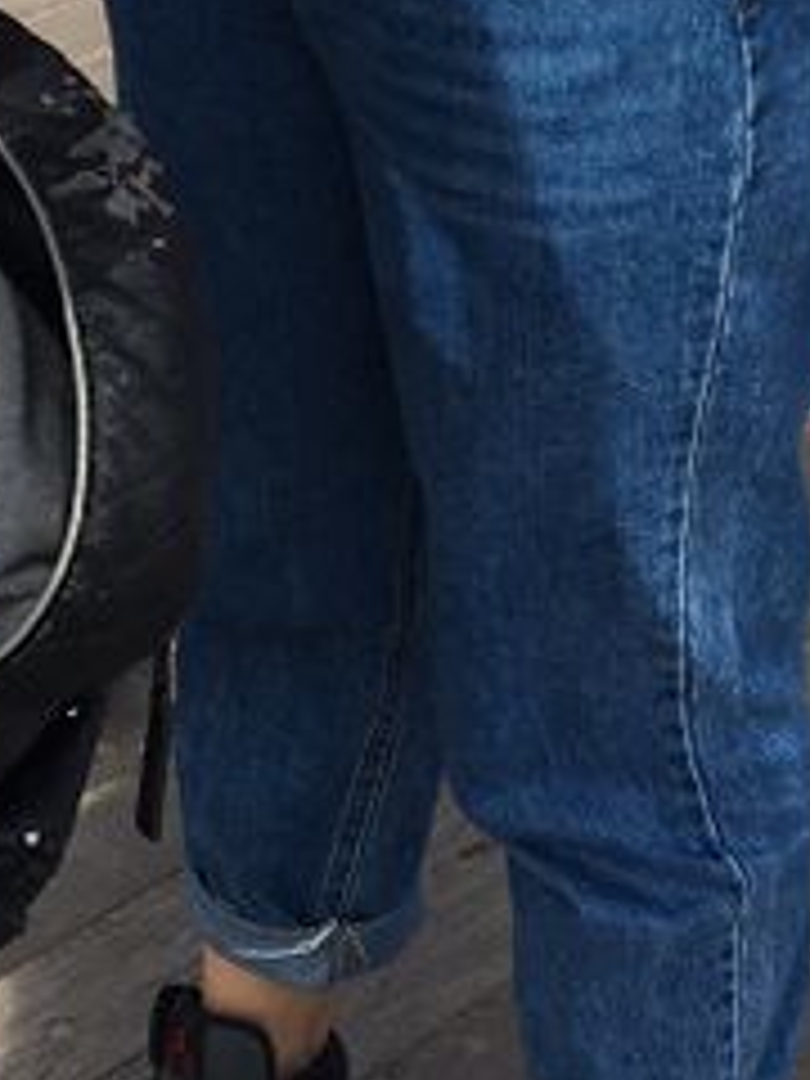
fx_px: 3775
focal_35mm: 121
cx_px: -36
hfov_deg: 12.1
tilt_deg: -18.4
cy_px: -585
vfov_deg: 15.0
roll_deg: -1.2
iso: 25
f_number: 2.2
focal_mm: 4.15
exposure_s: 1/1304
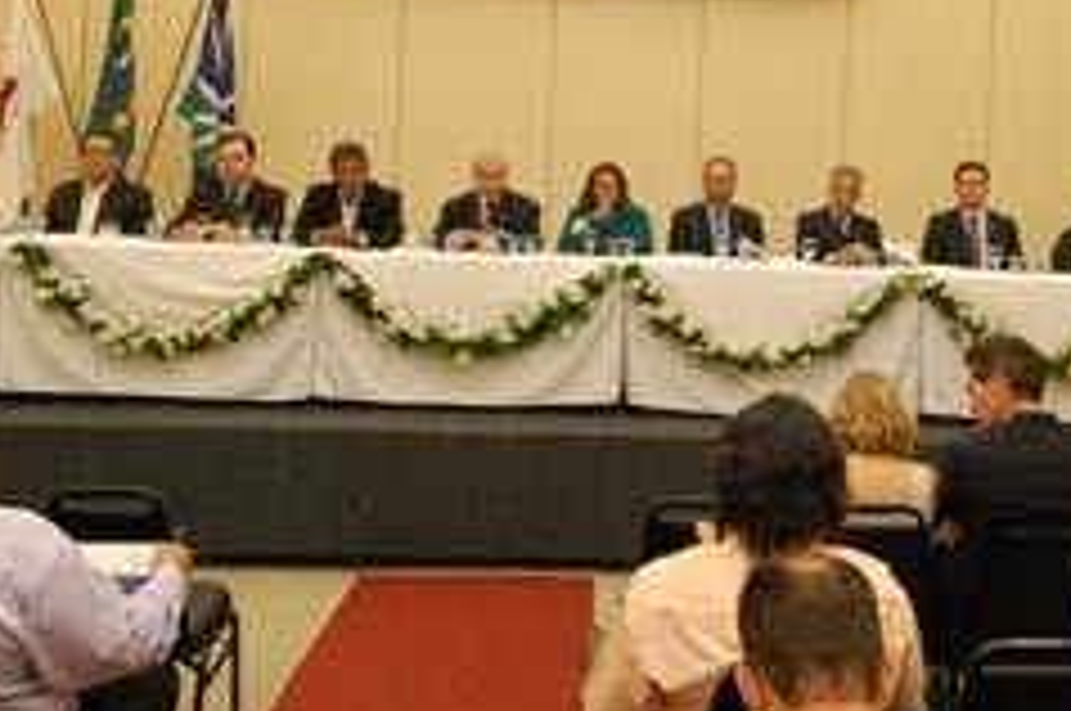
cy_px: 184
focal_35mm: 38
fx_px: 1124
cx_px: 666
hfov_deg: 50.5
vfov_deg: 34.4
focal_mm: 15
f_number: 5.6
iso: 1600
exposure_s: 1/40
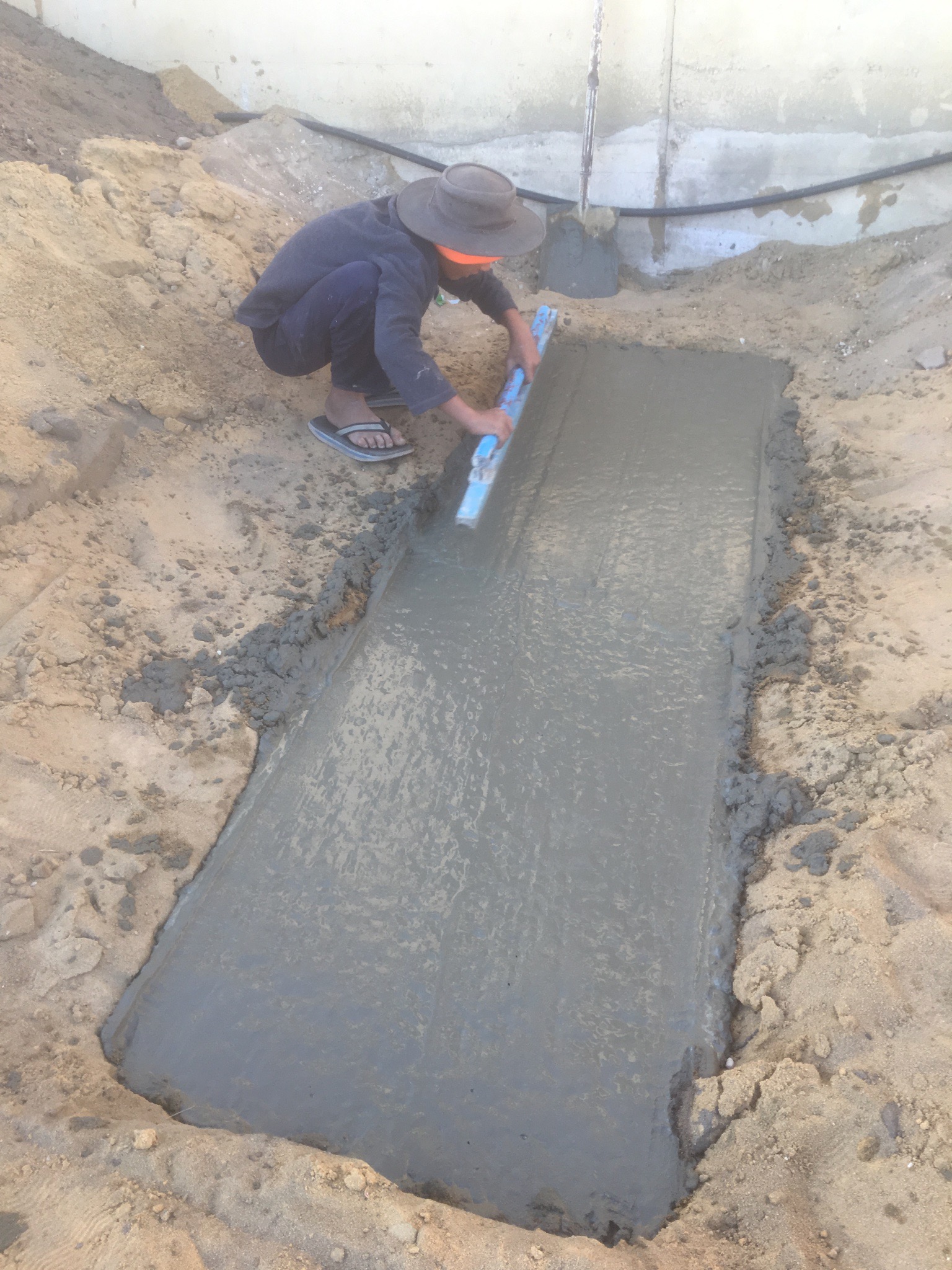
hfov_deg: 48.2
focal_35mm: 29
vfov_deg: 61.7
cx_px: 476
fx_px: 1063
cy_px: 635
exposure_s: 1/100
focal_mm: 4.15
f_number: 2.2
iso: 32
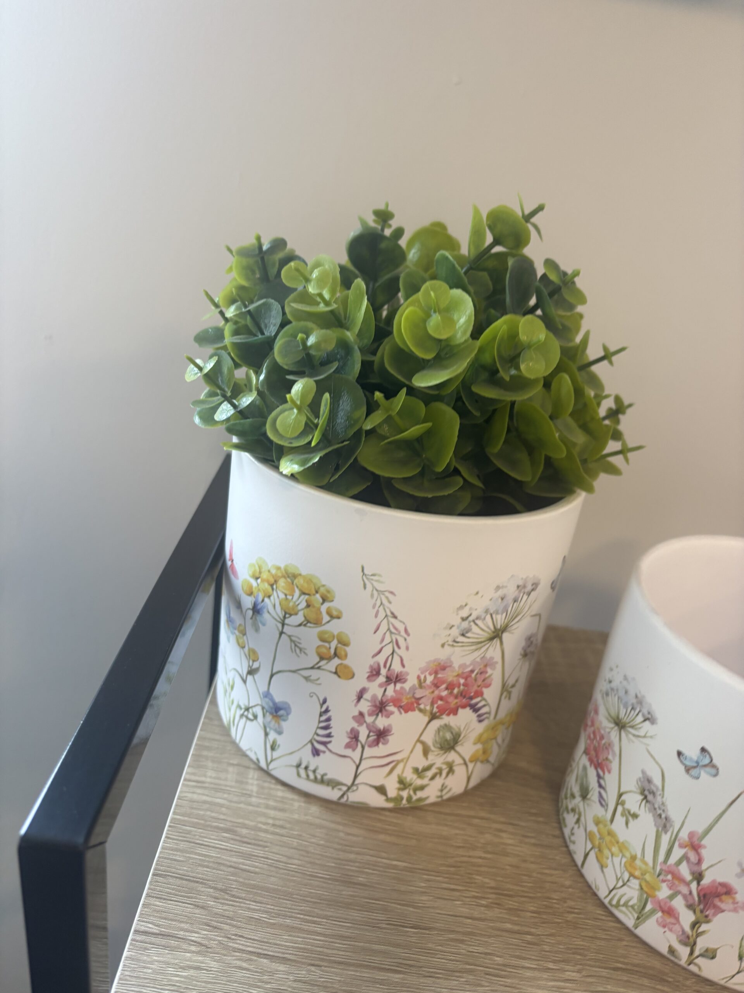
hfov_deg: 53.1
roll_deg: -10.3
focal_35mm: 26
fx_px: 745
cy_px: 496
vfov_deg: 67.3
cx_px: 372
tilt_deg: -23.1
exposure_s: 1/50
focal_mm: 5.96
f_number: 1.6
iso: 125
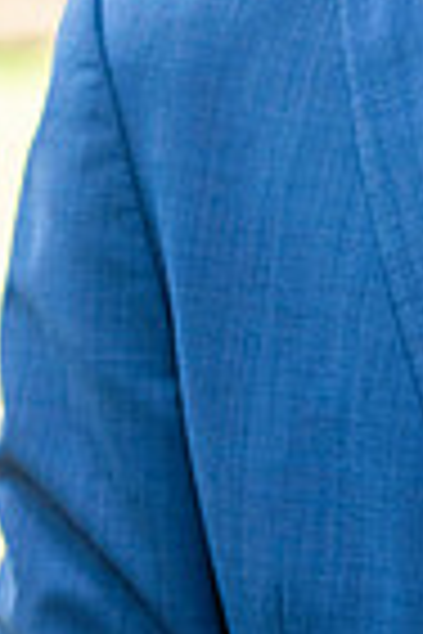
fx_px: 5499
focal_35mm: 312
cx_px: 526
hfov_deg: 4.4
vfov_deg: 6.5
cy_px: -243
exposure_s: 1/1250
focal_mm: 98
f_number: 3.2
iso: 1250
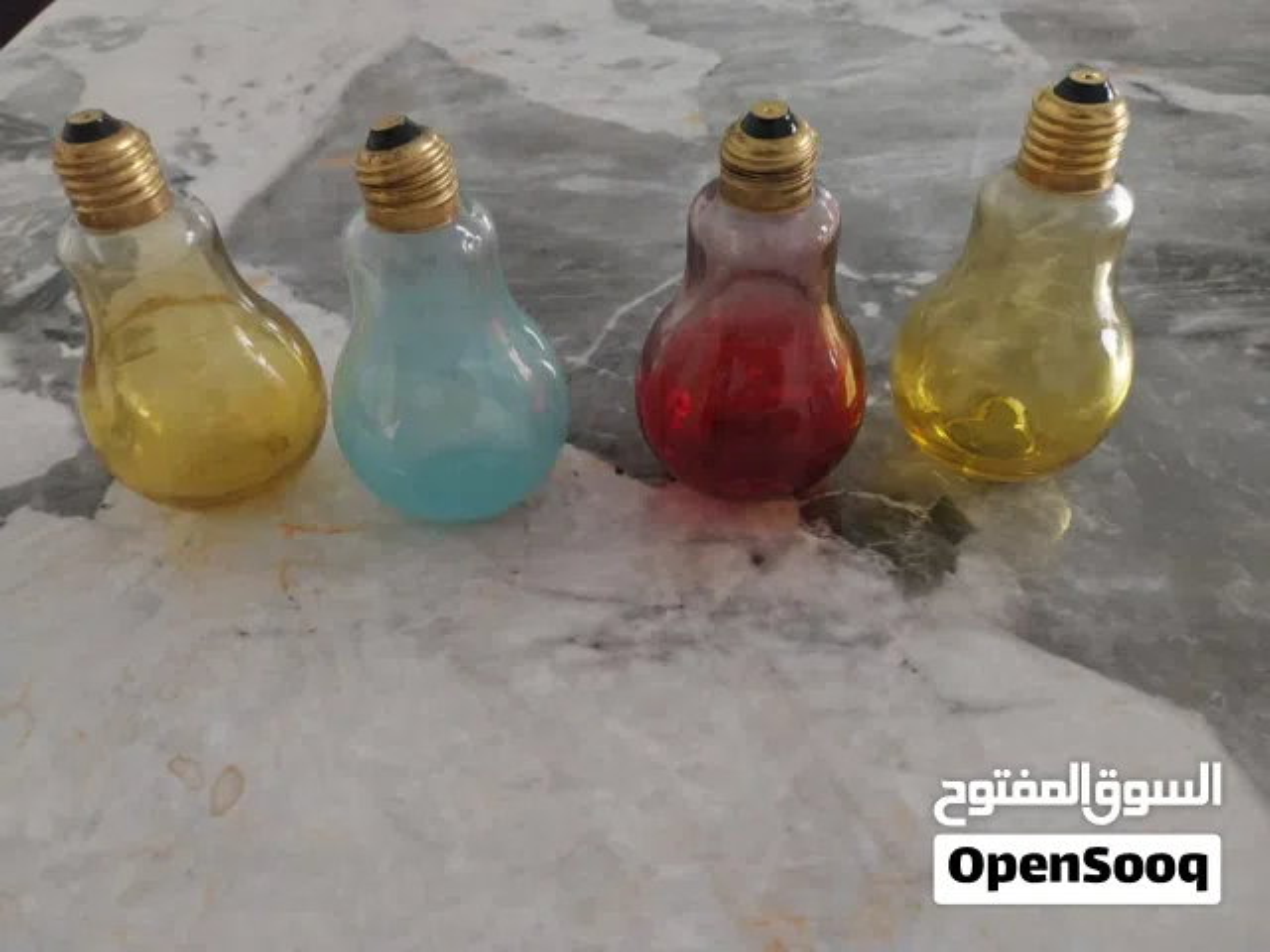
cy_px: 476
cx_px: 635
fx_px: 954
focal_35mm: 26
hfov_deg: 67.3
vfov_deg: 53.1
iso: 500
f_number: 1.8
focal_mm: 4
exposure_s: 1/25
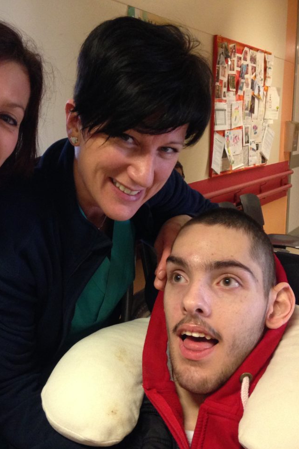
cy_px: 225
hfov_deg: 29.1
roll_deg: +0.5
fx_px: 573
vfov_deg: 42.7
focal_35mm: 46
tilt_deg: -10.2
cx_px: 111
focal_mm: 4.12
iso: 250
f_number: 2.4
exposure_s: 1/20
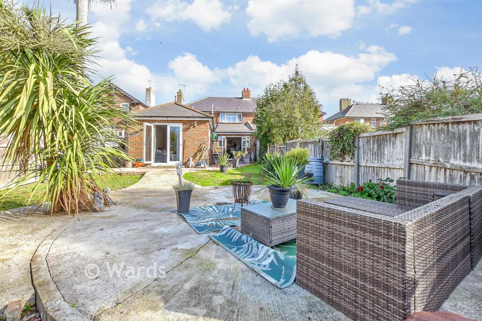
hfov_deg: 100.4
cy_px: 160
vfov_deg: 77.3
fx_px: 201
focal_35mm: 15
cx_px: 241
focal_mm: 10
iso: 160
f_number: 8
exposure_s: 1/125
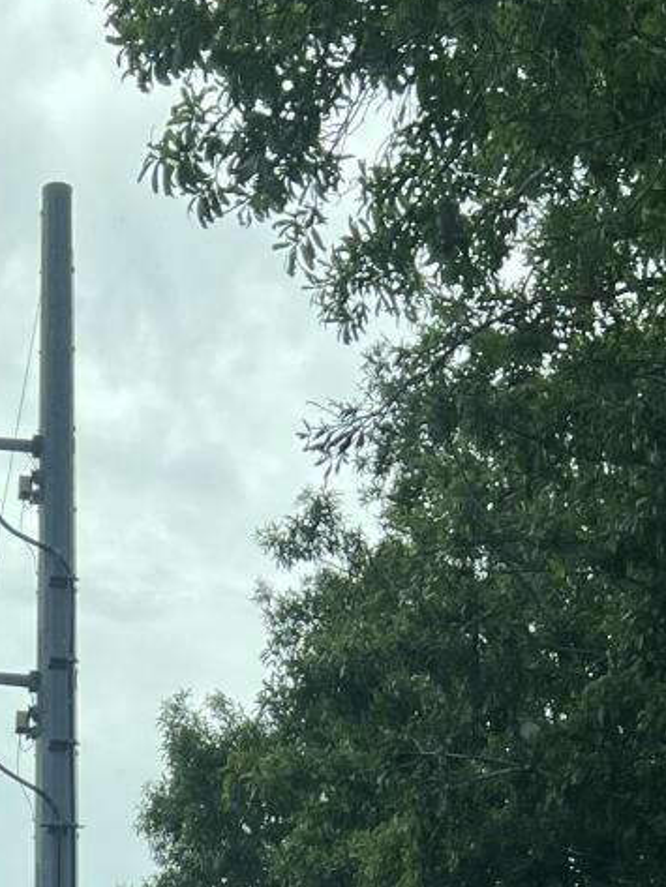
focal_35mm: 110
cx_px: 122
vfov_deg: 15.9
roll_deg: -0.6
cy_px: 1459
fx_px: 2821
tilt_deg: +6.3
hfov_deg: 13.4
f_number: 1.5
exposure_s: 1/3077
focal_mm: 5.7
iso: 50
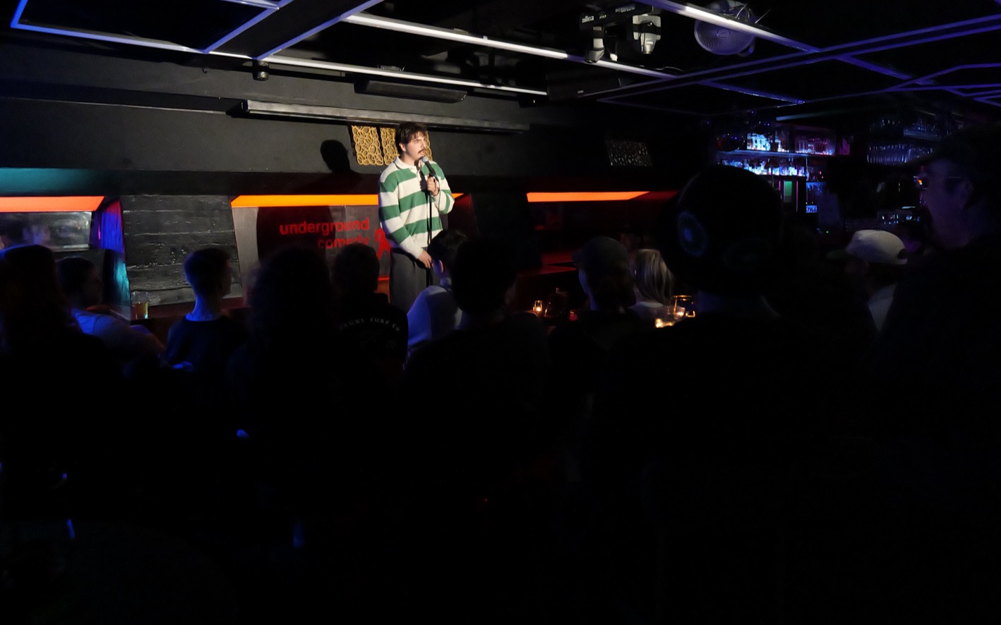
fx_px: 627
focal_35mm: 23
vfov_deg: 52.6
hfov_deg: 76.9
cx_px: 446
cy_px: 251
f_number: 5.6
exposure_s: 1/80
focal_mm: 20
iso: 25600
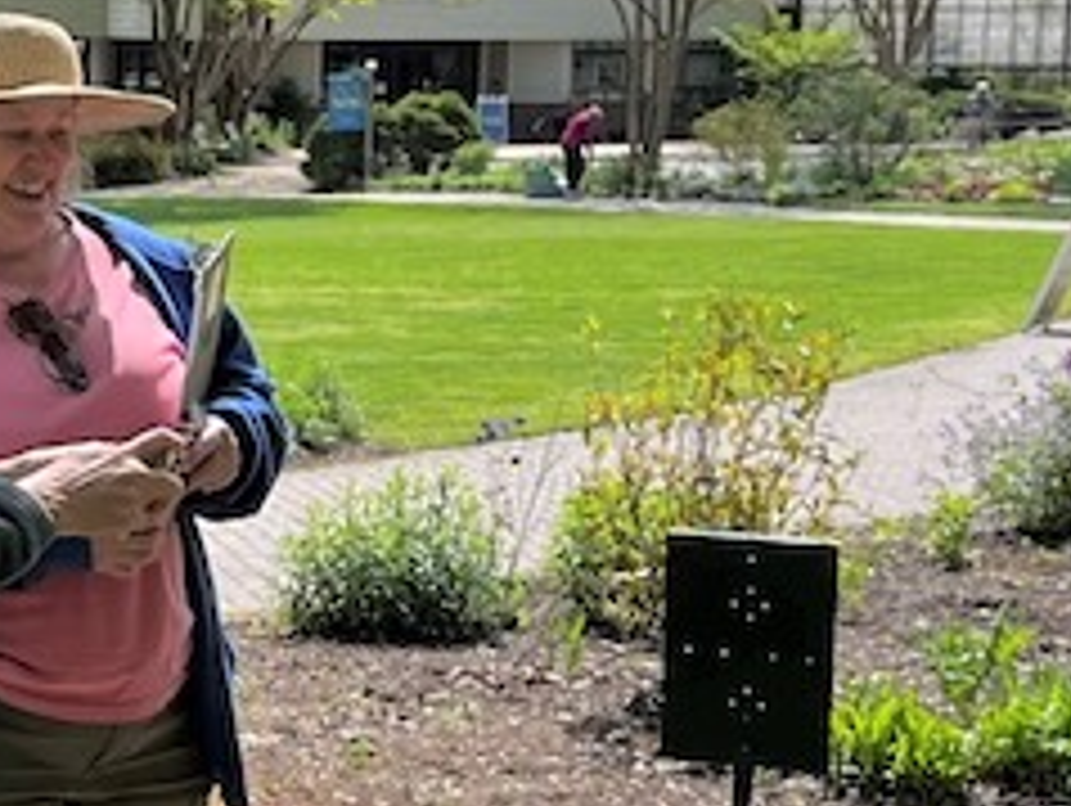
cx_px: -531
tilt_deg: -8.5
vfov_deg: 11.3
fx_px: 4057
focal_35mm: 131
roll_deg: +0.2
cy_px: 617
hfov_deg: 14.1
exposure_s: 1/2179
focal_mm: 5.1
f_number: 1.6
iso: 50
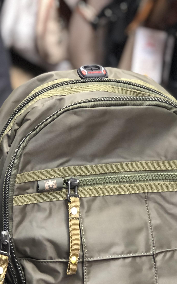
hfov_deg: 11.8
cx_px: 101
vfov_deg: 18.5
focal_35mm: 111
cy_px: 242
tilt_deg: -27.7
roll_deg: -5.3
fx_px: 857
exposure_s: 1/33
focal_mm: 6.6
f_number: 2.8
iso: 125
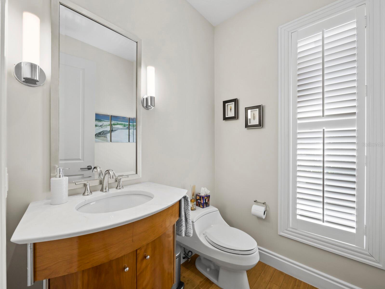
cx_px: 192
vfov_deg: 85.7
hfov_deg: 102.0
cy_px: 144
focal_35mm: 14
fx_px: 156
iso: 400
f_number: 7.1
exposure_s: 1/25
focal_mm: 7
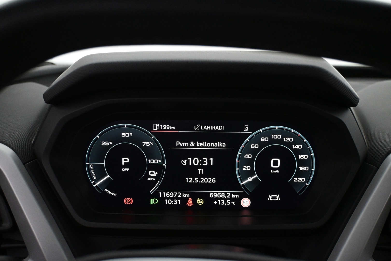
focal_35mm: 34
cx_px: 196
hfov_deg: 56.1
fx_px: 367
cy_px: 130
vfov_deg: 39.1
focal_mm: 22.5
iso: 4000
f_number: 4
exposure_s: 1/80
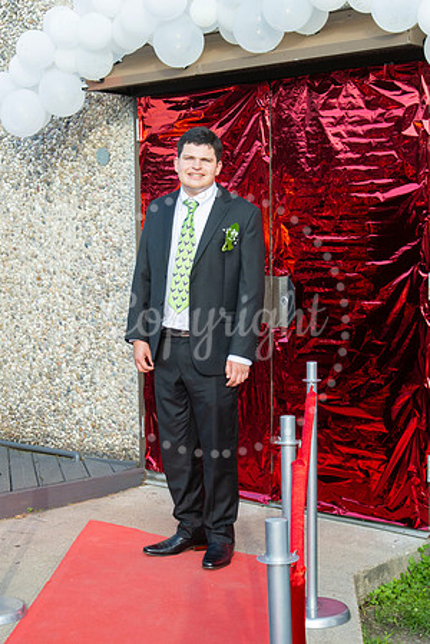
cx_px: 153
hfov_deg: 20.5
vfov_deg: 30.4
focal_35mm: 66
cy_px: 330
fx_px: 1188
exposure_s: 1/250
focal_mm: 35
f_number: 8
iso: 160
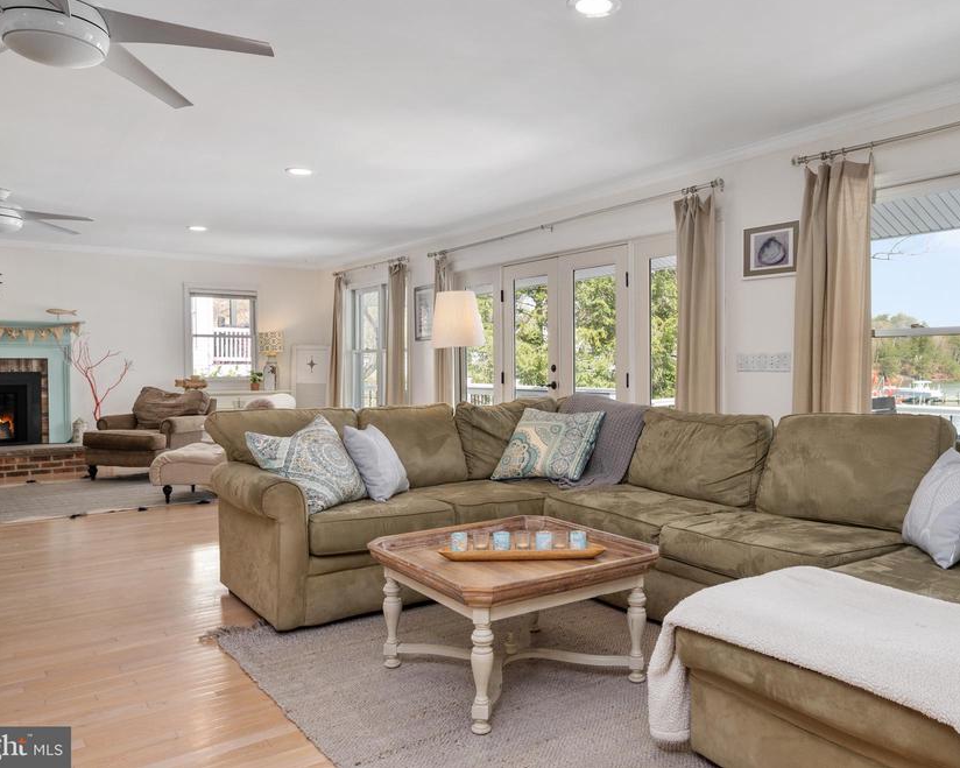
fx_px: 795
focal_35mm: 28
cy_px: 371
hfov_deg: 62.0
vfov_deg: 51.5
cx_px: 538
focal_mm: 24
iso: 400
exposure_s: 1/13
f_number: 8
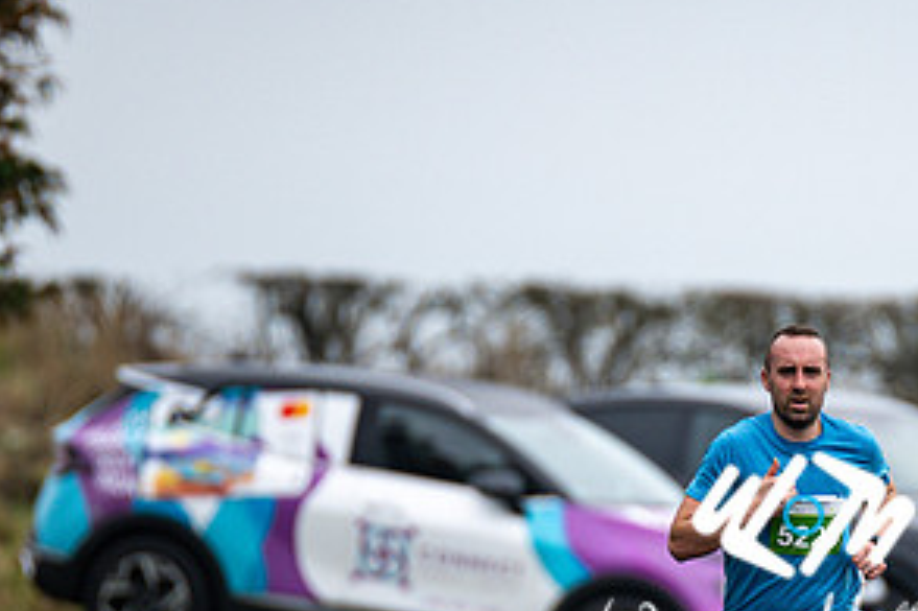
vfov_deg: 1.5
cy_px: 583
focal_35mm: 892
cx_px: 802
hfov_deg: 2.3
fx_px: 22732
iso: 280
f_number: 2.8
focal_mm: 300
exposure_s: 1/1600
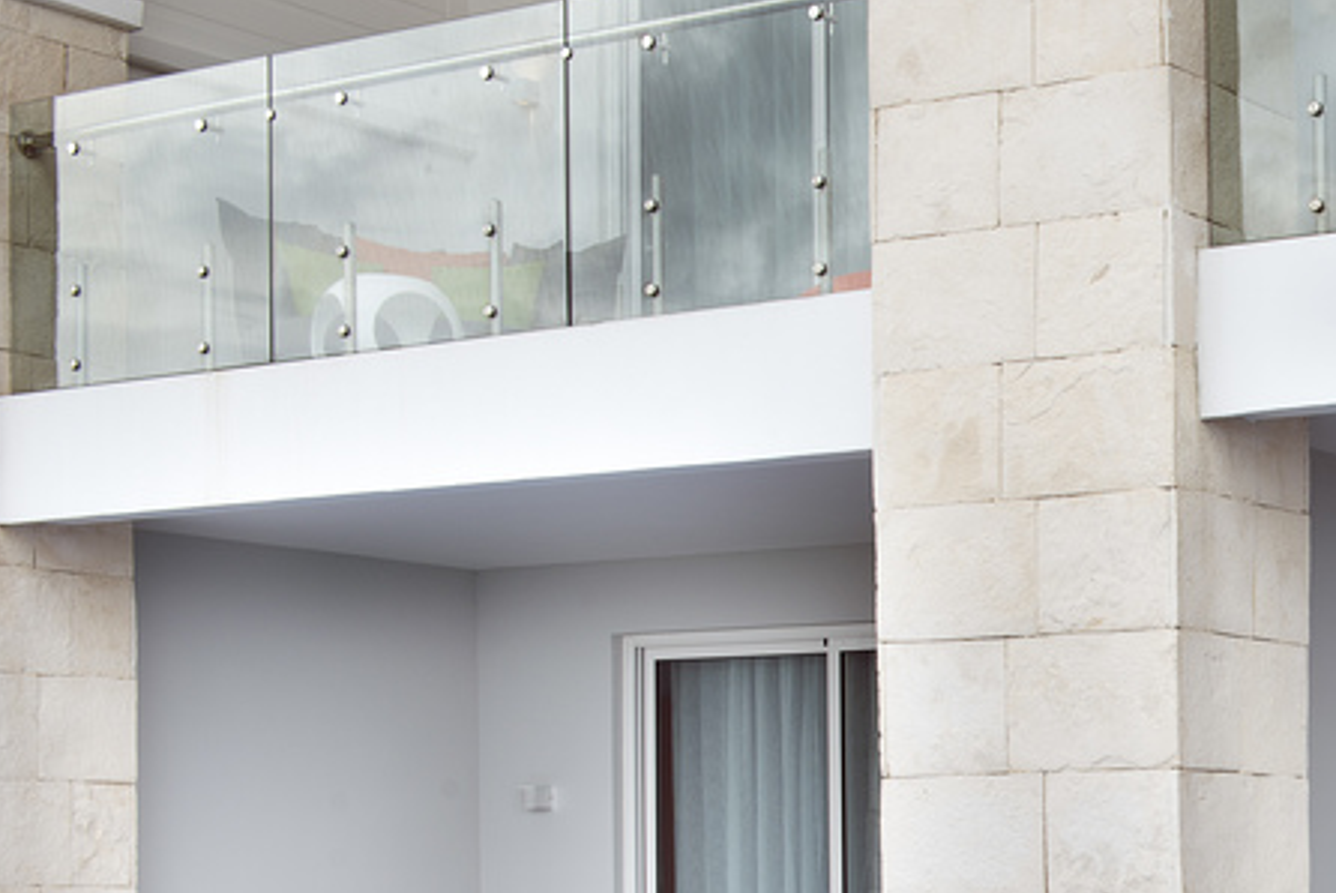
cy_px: 936
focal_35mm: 78
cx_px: 1486
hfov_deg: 24.2
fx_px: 2896
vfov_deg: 17.1
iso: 100
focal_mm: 34
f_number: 11
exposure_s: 1/6
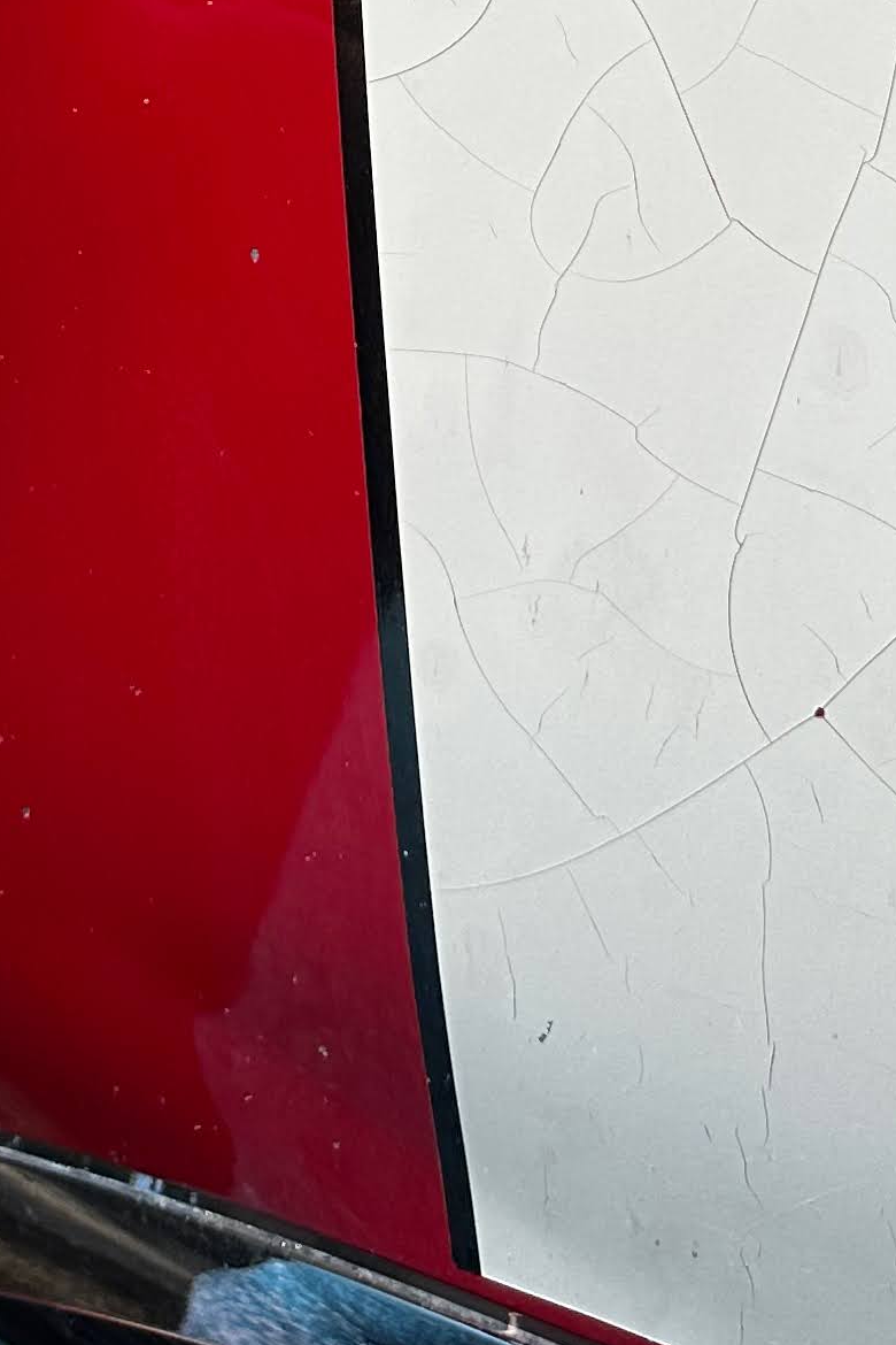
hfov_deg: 15.8
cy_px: -656
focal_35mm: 86
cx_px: 167
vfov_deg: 20.4
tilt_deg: -60.1
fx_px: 3210
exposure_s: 1/6623
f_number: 1.78
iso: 80
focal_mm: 6.86
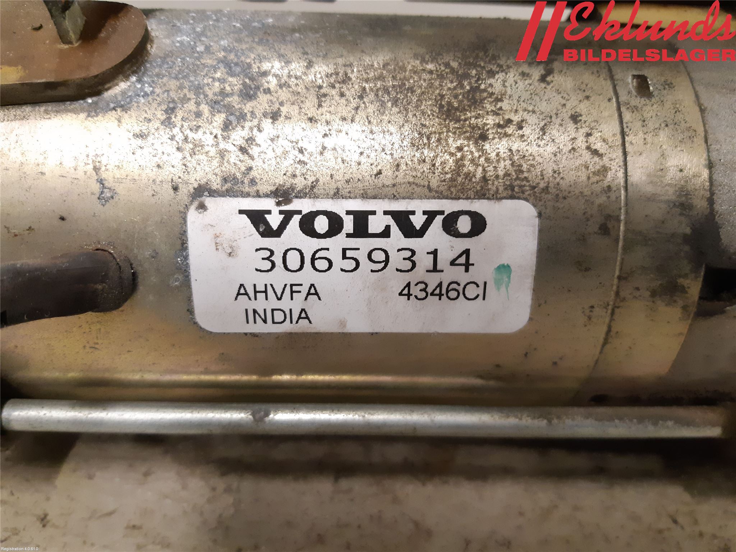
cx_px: 368
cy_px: 276
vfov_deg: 53.1
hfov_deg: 67.3
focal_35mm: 26
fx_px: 553
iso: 250
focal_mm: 3.93
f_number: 1.7
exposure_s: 1/50
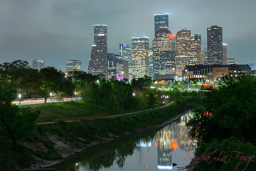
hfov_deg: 25.4
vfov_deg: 17.1
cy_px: 74
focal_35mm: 80
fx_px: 567
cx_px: 123
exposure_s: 6
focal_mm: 70
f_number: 9
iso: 400
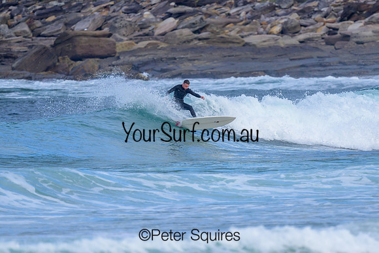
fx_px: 11574
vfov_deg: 1.3
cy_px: 146
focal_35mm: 1099
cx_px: 212
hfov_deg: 1.9
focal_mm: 800
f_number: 6.3
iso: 560
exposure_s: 1/2000
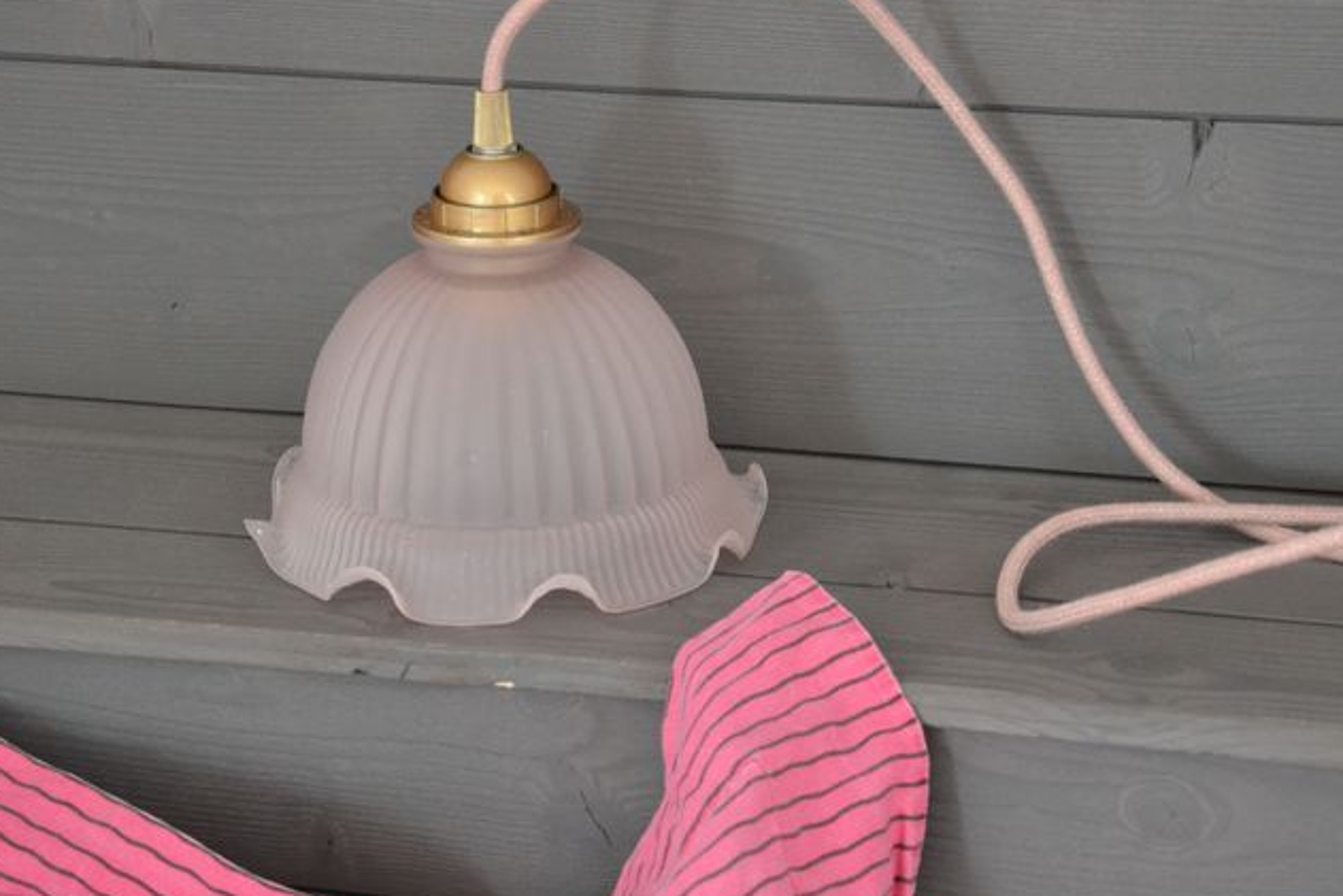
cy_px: 436
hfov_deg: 17.5
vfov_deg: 11.7
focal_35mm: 117
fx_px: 4365
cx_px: 652
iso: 3200
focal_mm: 58
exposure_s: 1/60
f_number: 5
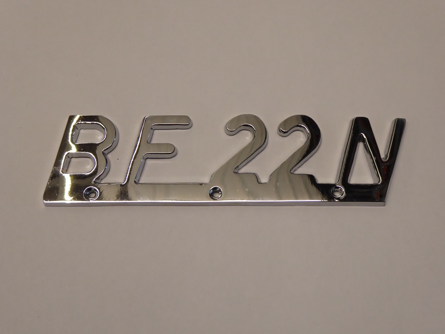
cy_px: 167
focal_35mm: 69
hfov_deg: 28.2
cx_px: 222
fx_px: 887
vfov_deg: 21.3
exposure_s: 1/60
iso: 250
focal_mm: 11.7
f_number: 4.4
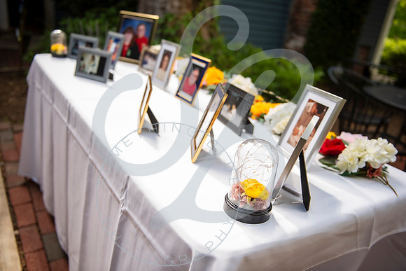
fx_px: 350
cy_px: 136
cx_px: 203
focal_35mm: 31
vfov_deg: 42.3
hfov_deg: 60.3
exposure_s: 1/320
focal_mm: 31
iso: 100
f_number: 2.8
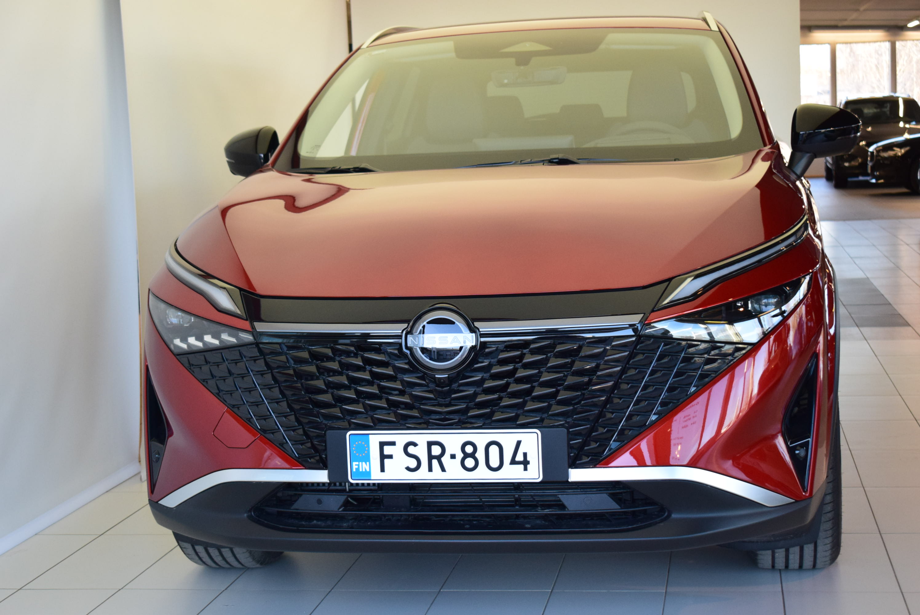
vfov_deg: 22.7
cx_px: 460
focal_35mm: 60
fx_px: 1534
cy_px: 308
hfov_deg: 33.4
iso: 1600
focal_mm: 40
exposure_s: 1/320
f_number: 5
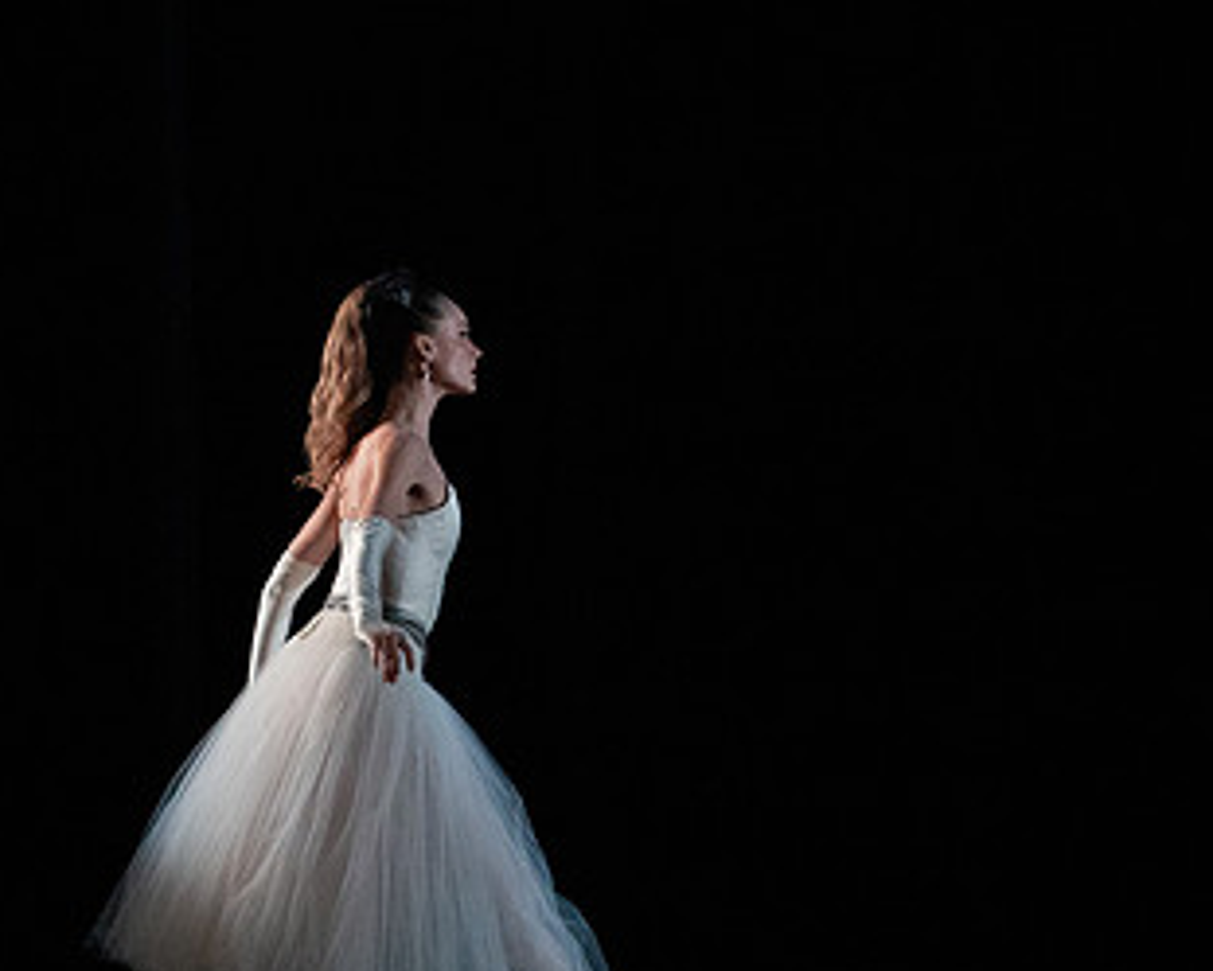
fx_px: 12569
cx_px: 417
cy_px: 626
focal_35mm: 350
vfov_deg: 4.4
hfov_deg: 5.5
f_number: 5.6
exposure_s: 1/400
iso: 16000
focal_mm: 200
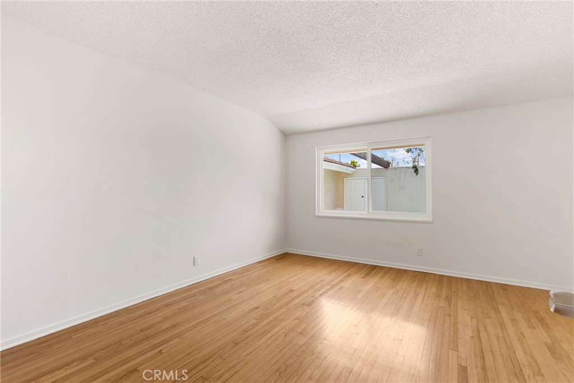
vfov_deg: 73.8
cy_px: 192
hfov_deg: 96.7
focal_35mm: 16
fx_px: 255
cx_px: 287
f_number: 9
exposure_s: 1/2.5
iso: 320
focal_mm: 16
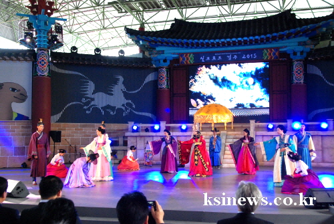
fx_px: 404
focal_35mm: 44
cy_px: 112
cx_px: 167
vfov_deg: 30.9
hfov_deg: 44.9
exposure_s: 1/200
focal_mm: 29
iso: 1250
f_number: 7.1
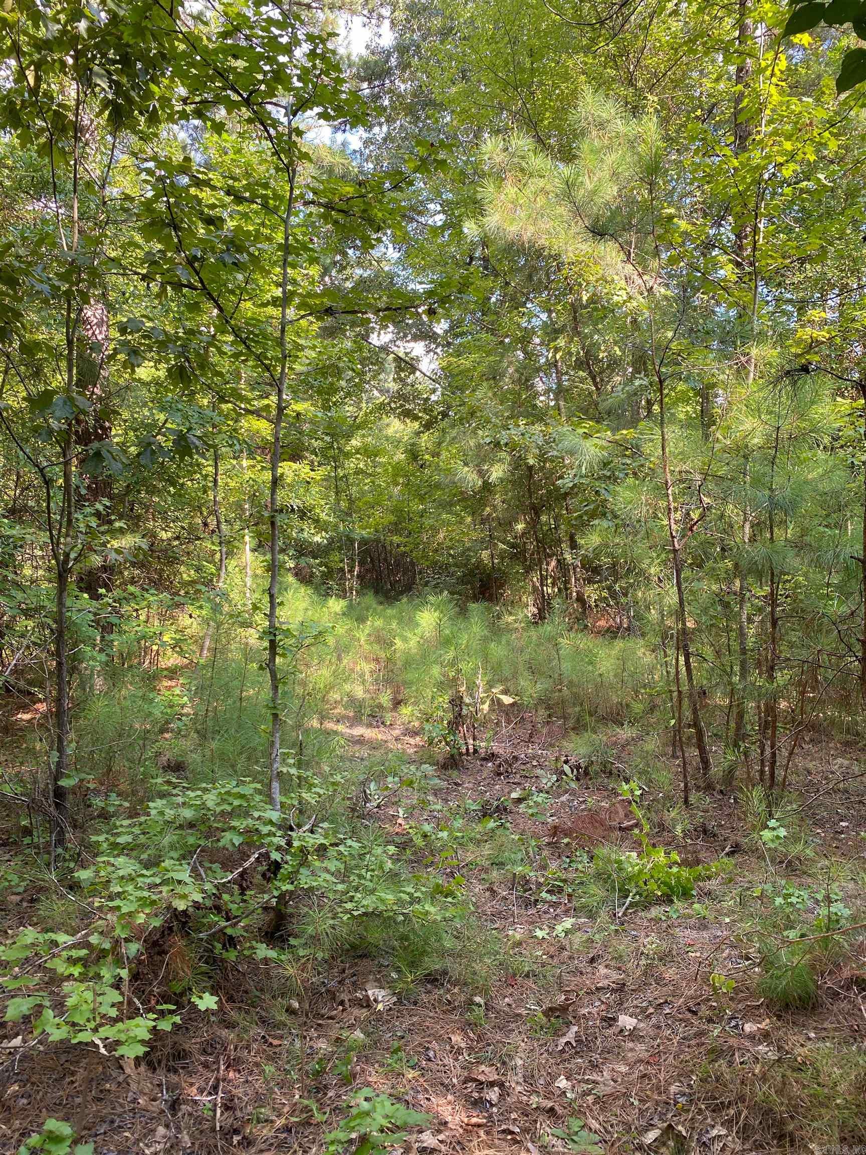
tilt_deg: -2.4
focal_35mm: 26
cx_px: 433
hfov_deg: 53.1
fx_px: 867
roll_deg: +0.6
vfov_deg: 67.3
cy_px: 578
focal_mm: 4.25
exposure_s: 1/121
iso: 32
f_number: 1.8
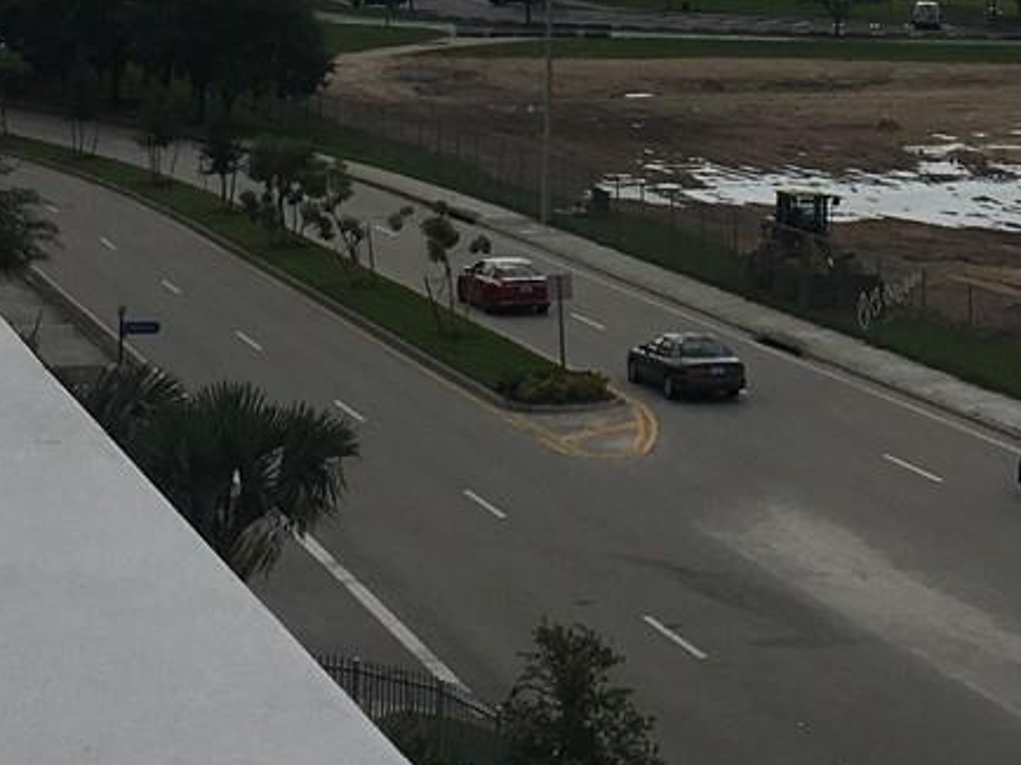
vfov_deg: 13.4
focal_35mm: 107
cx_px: 1002
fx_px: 3154
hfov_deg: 18.0
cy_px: -165
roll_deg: -1.0
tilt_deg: +1.1
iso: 25
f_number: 2.2
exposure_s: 1/8547
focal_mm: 4.15
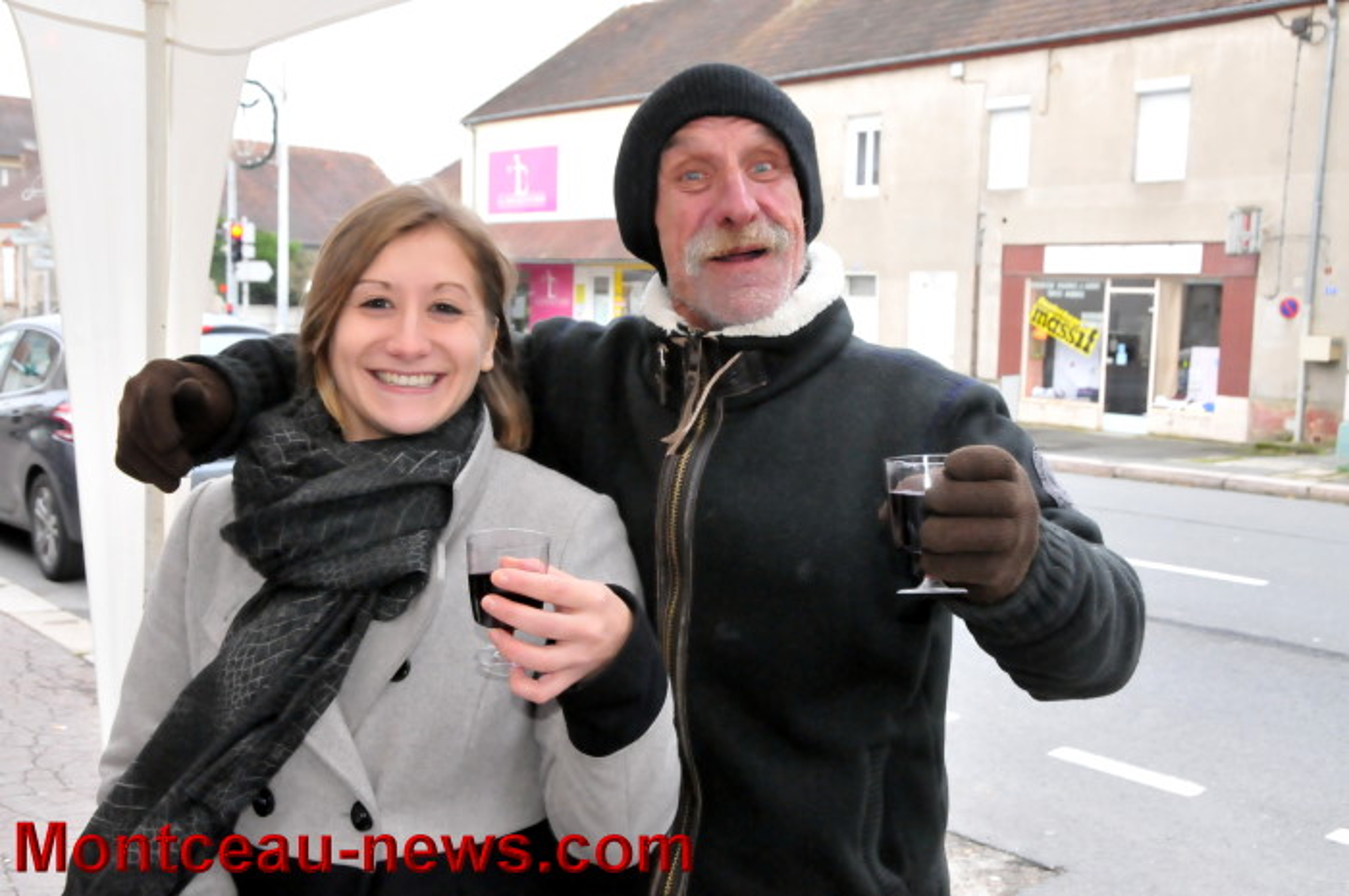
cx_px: 674
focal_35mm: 40
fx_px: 1516
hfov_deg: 48.0
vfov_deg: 32.9
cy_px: 448
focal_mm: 27
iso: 3200
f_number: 10
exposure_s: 1/250
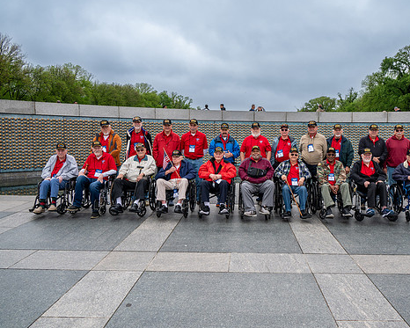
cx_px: 248
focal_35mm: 28
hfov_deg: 61.6
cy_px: 164
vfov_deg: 51.5
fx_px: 340
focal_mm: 24
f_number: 8
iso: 720
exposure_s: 1/800
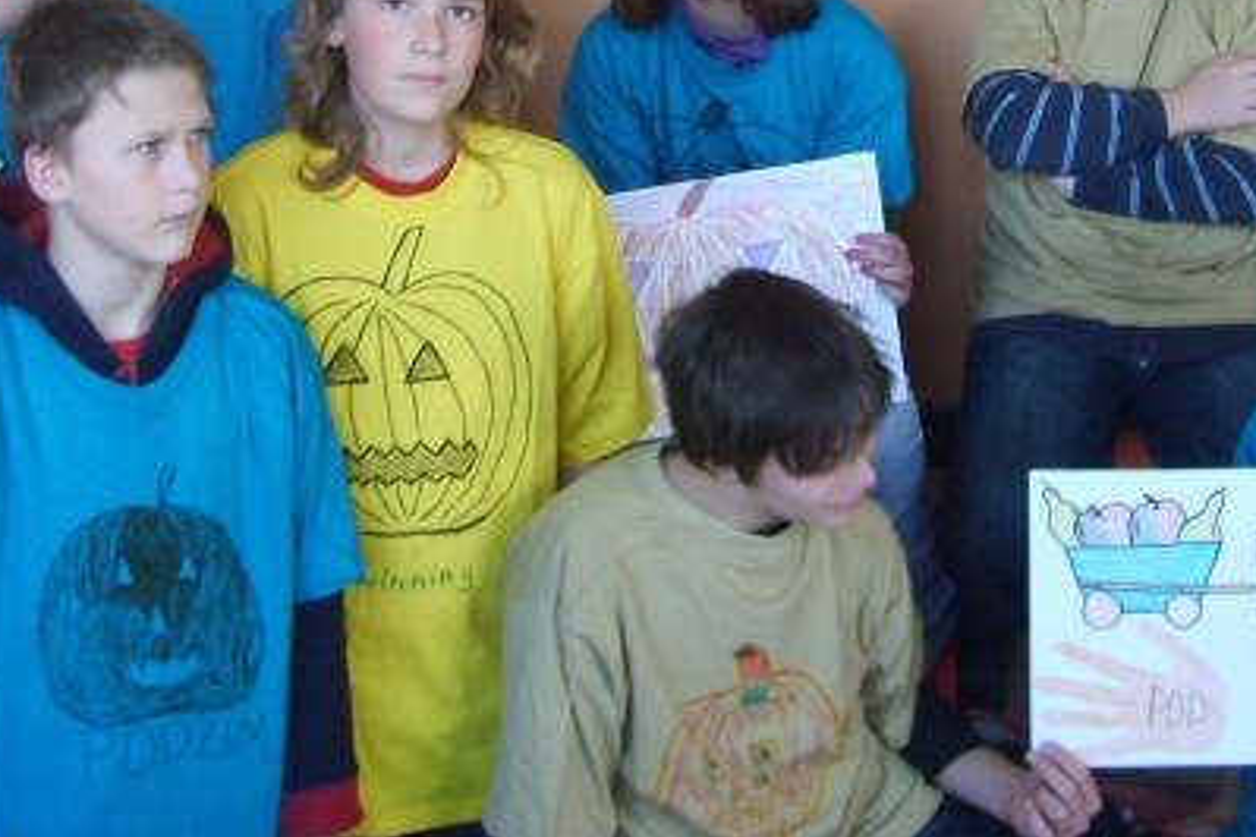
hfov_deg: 27.7
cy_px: -28
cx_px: 733
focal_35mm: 73
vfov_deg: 18.1
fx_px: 2547
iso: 86
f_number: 2.8
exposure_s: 1/30
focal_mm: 5.8
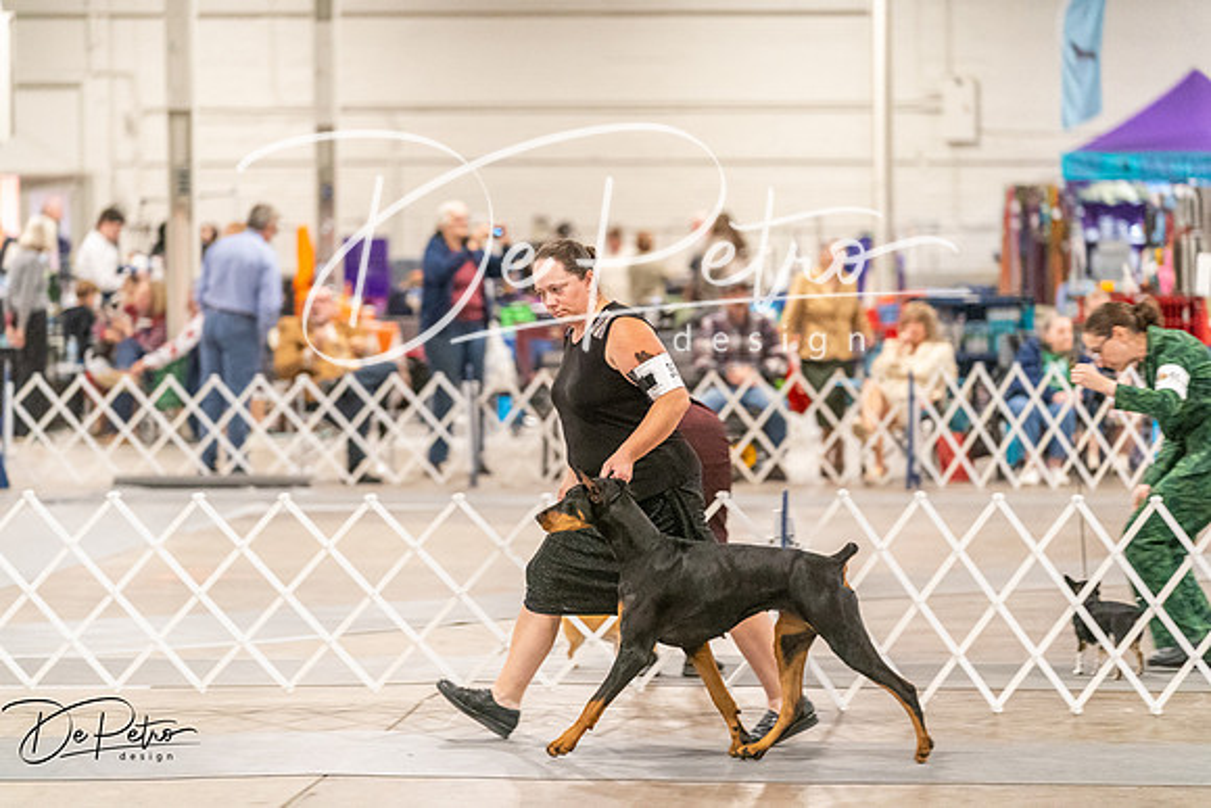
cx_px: 606
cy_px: 404
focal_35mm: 155
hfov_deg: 13.2
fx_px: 5215
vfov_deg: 8.9
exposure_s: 1/250
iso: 6400
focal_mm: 155
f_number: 3.2
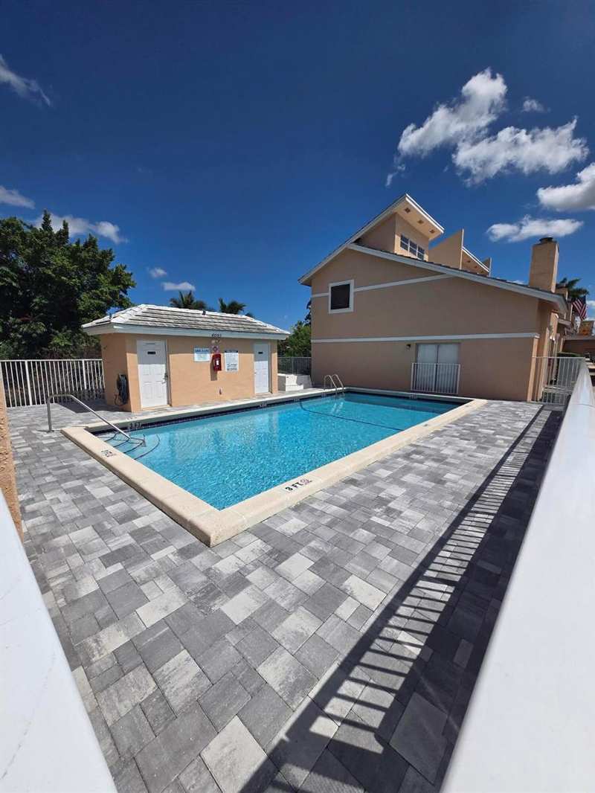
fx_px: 298
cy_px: 396
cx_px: 298
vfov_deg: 106.2
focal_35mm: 13
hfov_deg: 89.9
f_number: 2.2
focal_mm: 1.7
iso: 25
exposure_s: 1/3229
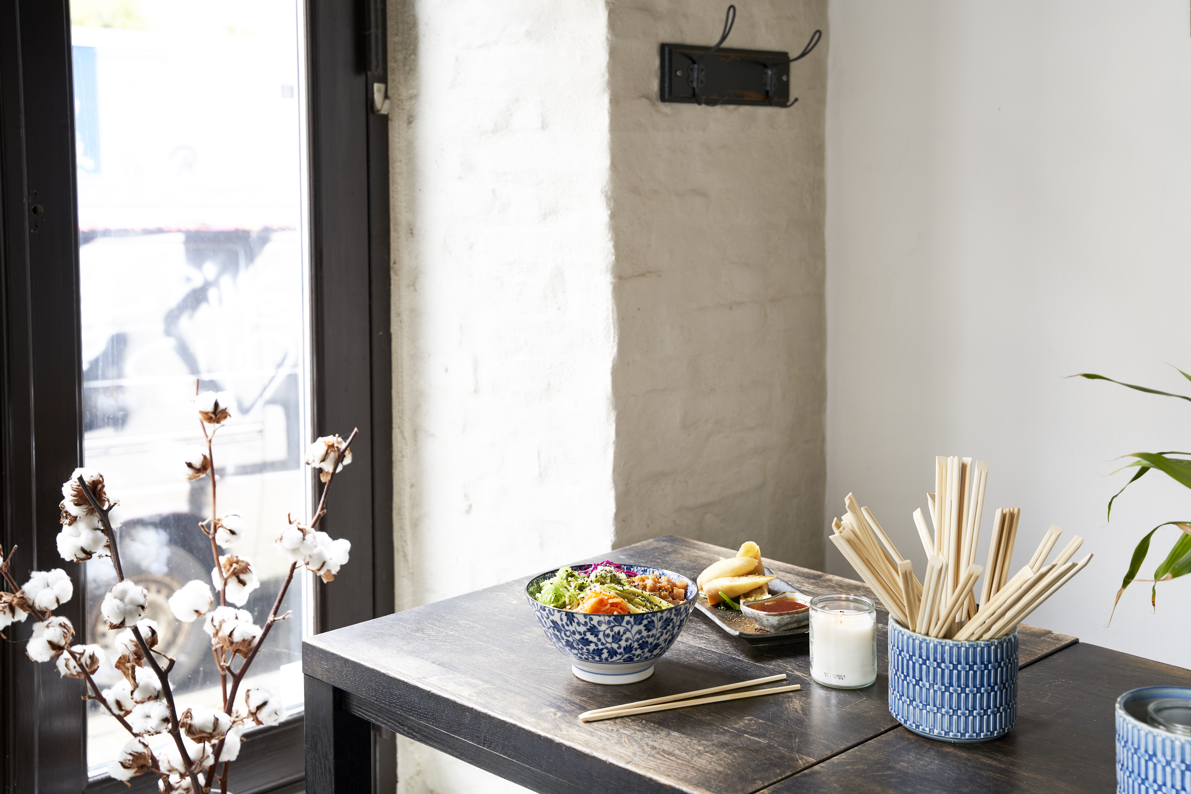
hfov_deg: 40.6
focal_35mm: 49
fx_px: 1611
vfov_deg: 27.7
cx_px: 596
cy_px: 397
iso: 100
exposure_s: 1/4
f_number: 5
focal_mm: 48.7
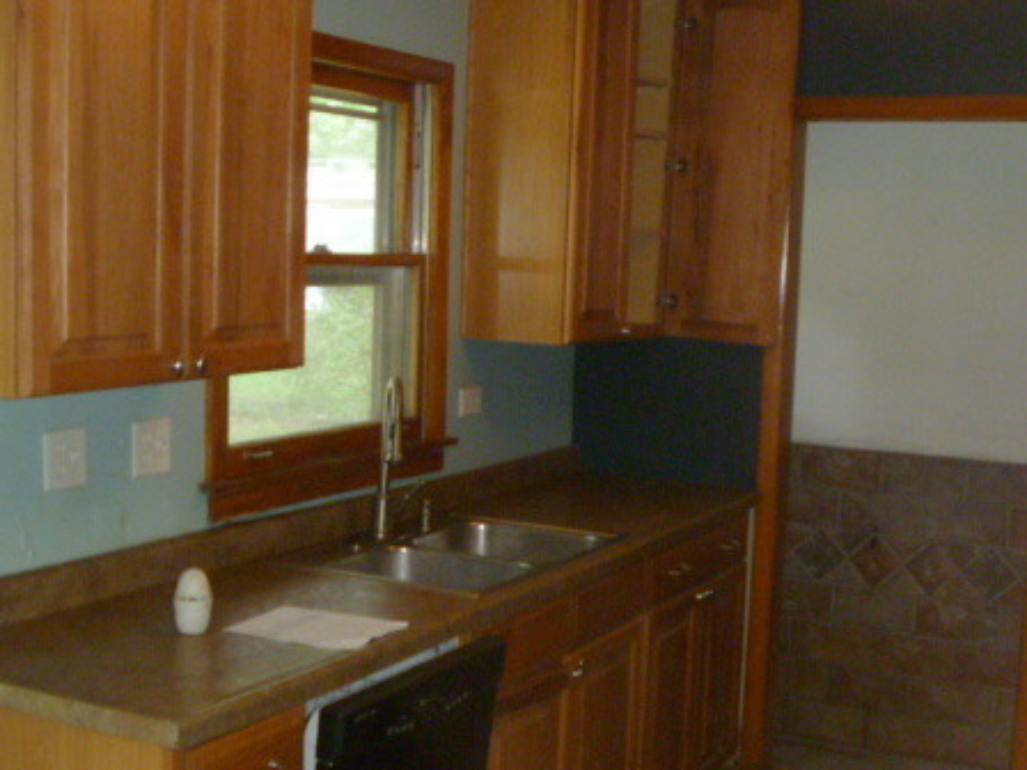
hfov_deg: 38.2
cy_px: 419
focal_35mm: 50
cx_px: 472
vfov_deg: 29.1
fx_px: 1483
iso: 400
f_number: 3.5
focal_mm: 6.3
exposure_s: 1/30
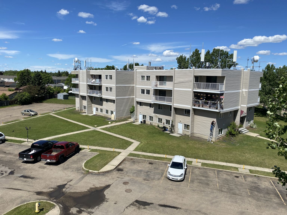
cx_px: 144
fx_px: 216
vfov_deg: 53.1
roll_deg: -0.2
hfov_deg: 67.3
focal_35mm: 26
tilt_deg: -7.3
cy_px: 108
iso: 32
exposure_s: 1/4115
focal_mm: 4.25
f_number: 1.8
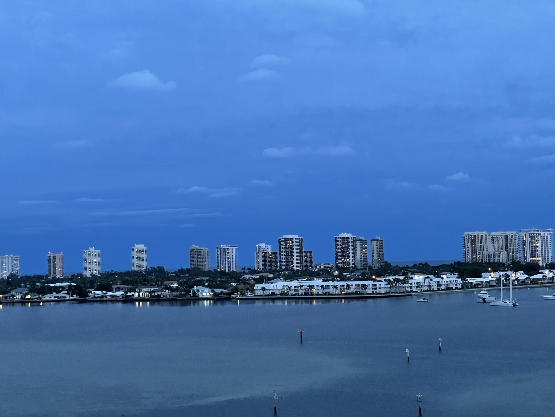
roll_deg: +1.8
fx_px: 1026
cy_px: 208
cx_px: 278
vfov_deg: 22.9
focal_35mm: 64
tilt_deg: +2.5
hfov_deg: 30.3
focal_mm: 7.5
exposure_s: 1/30
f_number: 2.2
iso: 800
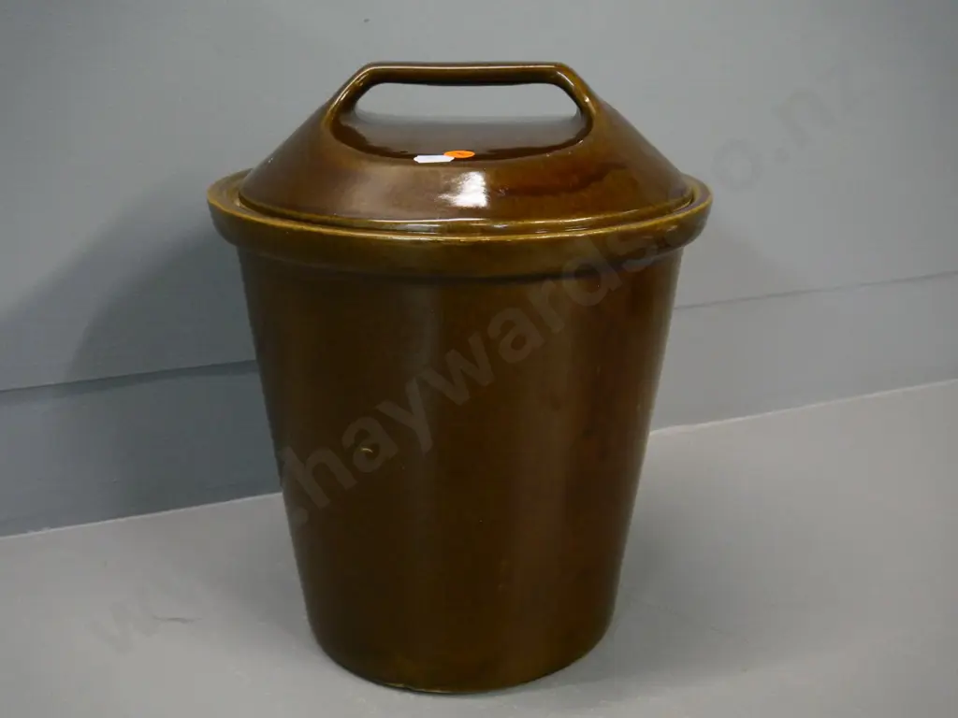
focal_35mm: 40
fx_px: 1107
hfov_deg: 46.8
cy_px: 359
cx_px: 479
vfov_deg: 36.0
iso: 3200
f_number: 5.6
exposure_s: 1/80
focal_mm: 20
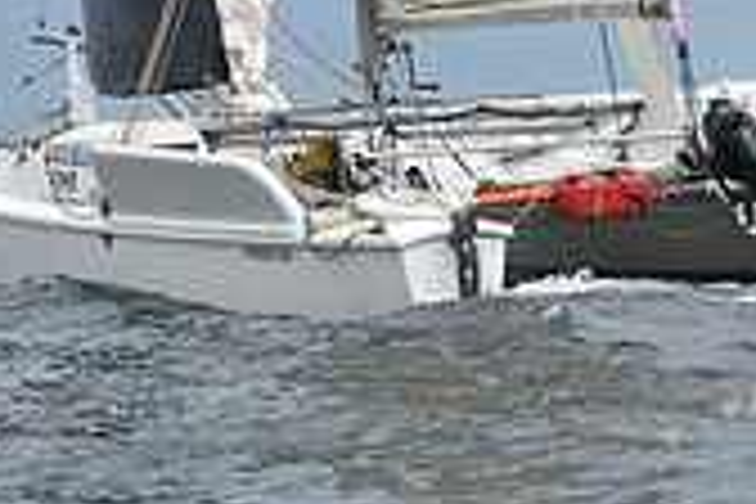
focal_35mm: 318
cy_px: 173
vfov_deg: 4.3
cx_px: 342
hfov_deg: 6.5
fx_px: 6677
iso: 250
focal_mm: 92
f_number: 9
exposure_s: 1/800
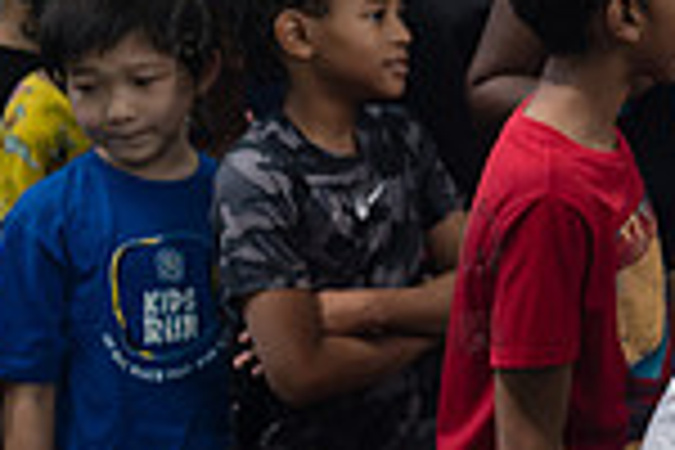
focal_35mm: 135
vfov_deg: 10.1
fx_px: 2531
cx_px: 1058
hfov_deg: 14.1
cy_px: 56
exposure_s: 1/2500
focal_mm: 35
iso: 1000
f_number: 3.5
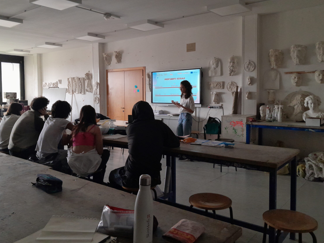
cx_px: 140
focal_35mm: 31
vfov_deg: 45.4
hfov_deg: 58.2
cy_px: 109
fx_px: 290
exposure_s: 1/50
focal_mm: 4
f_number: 1.8
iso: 200
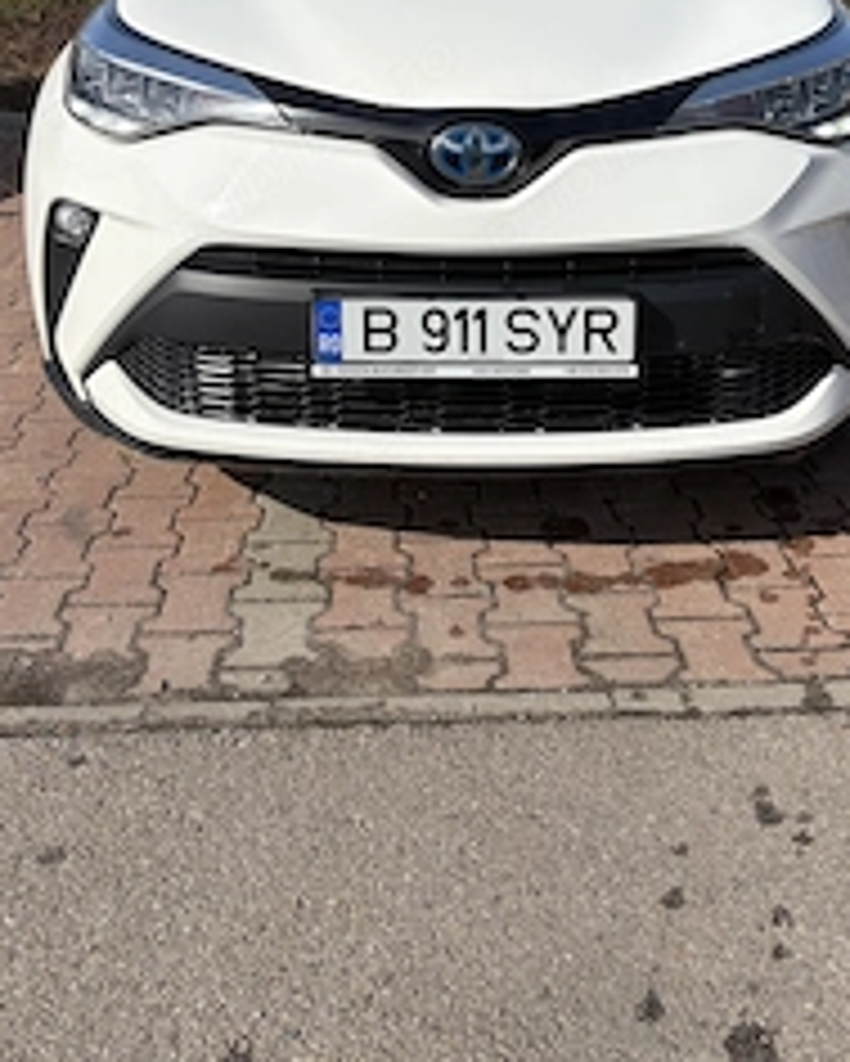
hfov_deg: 34.9
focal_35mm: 43
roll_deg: +0.4
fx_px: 1351
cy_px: 220
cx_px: 468
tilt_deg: -12.3
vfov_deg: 41.2
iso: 64
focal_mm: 5.96
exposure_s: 1/7813
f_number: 1.6
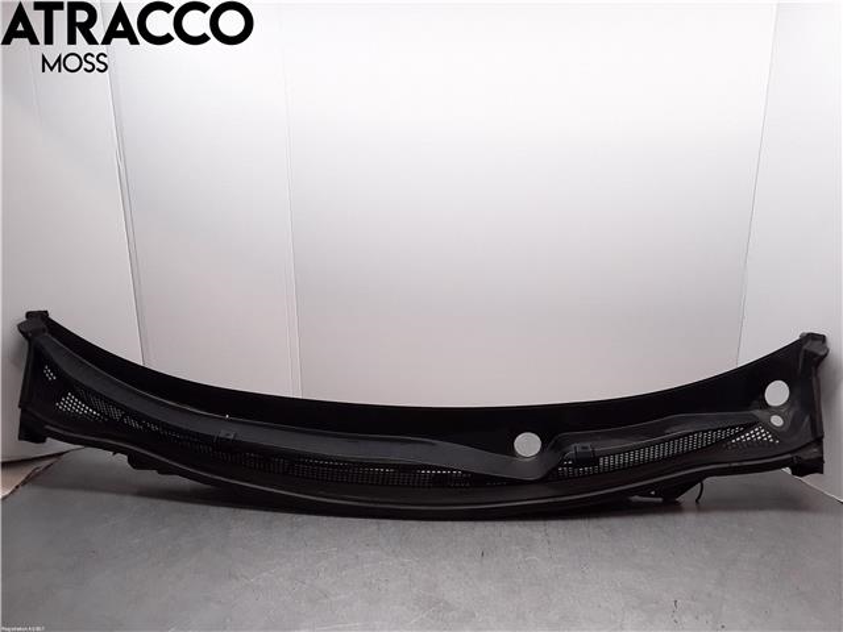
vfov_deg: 49.7
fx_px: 682
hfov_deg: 63.4
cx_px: 422
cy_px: 316
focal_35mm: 28
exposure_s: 1/100
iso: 50
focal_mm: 2.91
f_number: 1.9
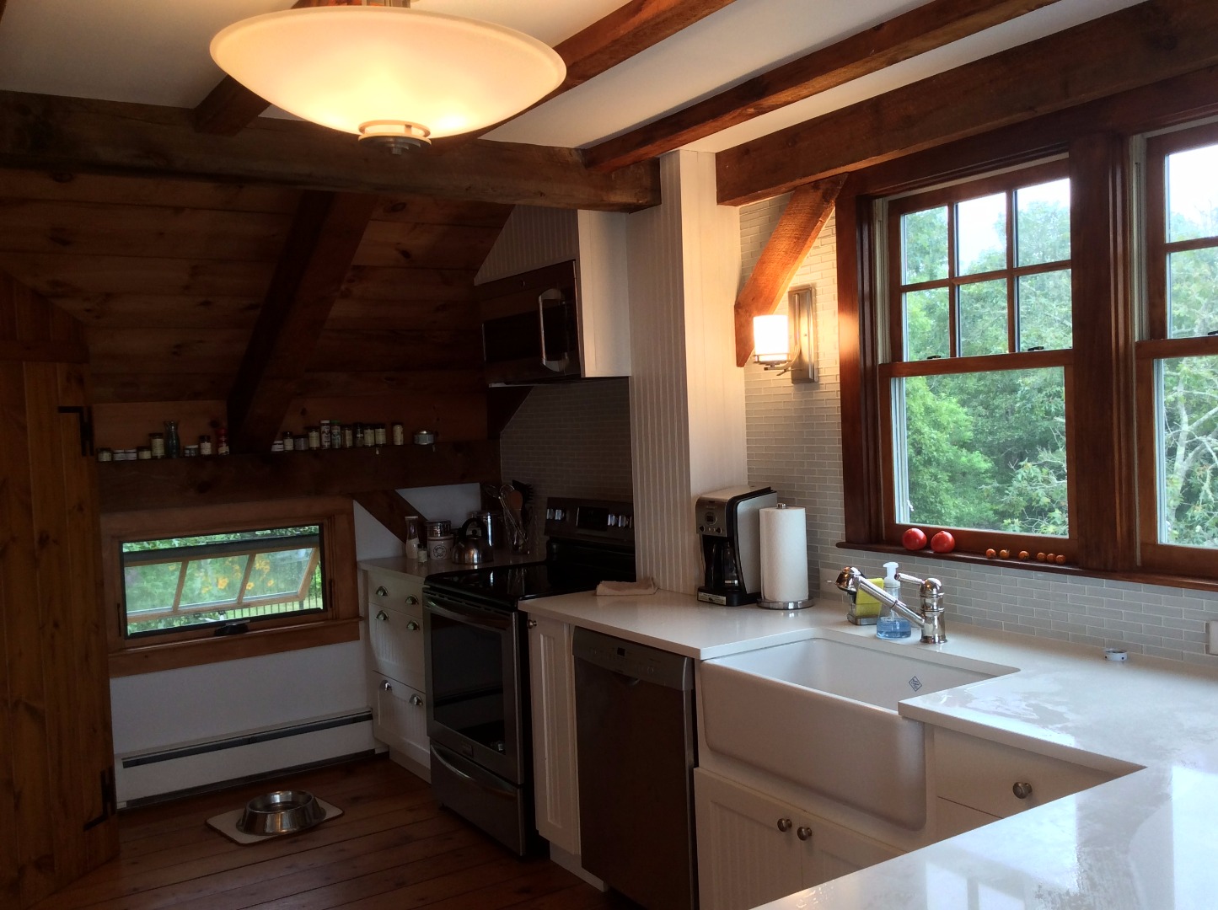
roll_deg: +3.9
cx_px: 609
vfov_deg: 44.1
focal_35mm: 32
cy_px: 455
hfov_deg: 56.9
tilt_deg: -3.1
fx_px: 1125
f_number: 2.4
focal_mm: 3.3
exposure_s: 1/30
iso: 32
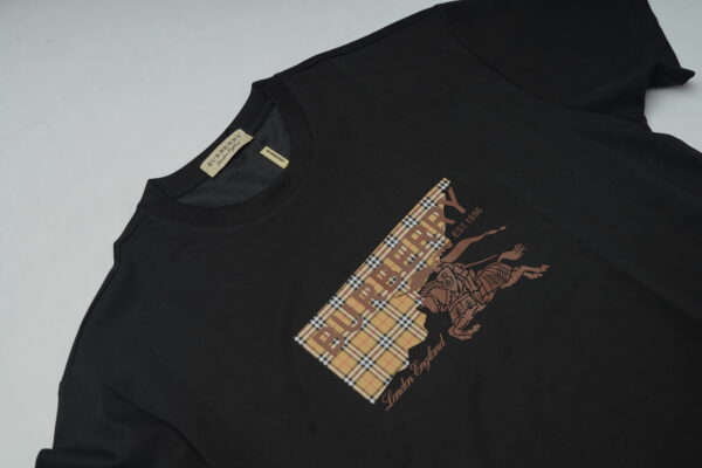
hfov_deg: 39.6
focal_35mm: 50
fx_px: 975
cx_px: 351
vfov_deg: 27.0
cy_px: 234
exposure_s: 1/200
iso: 320
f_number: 6.3
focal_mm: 50
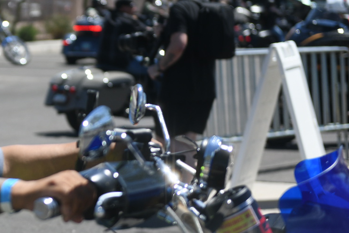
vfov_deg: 9.0
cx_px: -30
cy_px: 125
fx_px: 1483
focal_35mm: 153
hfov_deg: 13.2
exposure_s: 1/8000
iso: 500
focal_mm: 70
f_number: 2.8
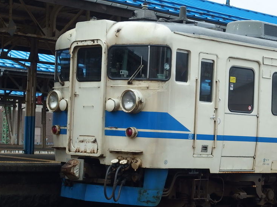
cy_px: 134
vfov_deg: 13.6
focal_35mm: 109
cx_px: 220
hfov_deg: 17.9
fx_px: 872
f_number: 3.5
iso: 100
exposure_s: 1/400
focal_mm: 12.1
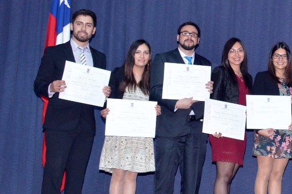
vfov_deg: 15.0
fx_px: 738
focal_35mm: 91
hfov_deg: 20.4
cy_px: 96
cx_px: 383
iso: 800
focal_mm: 22
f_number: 7.1
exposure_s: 1/160
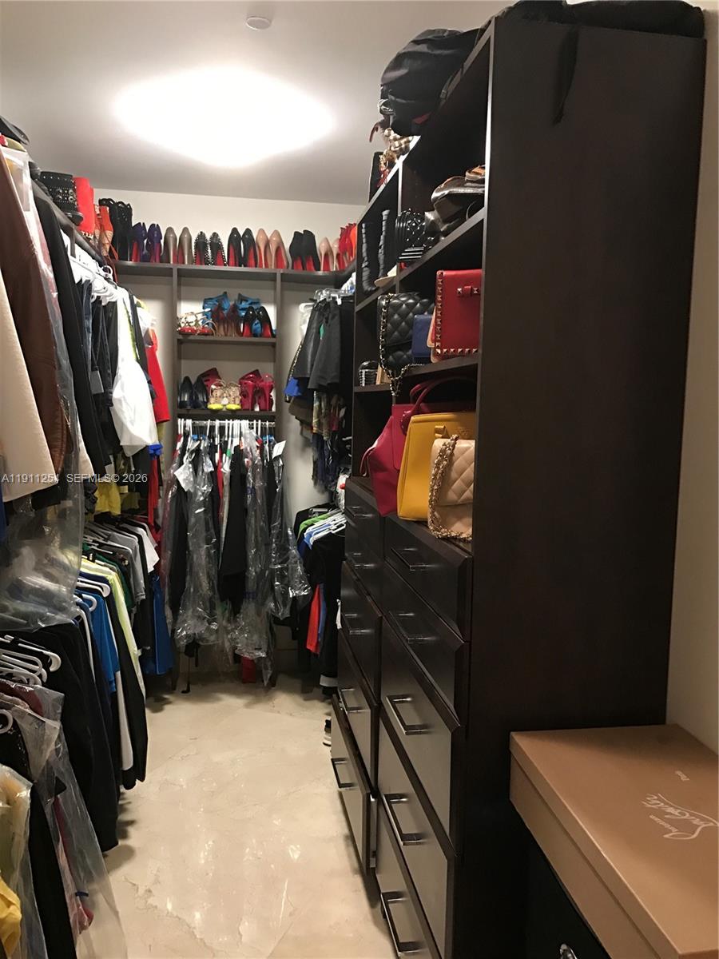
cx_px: 360
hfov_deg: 49.7
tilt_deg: -5.5
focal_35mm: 28
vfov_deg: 63.4
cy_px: 480
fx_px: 775
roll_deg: -1.4
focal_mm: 3.99
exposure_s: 1/9
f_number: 1.8
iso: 100
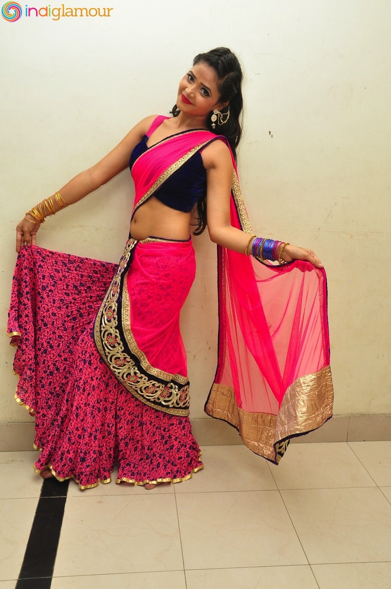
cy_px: 294
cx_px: 196
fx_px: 588
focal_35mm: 36
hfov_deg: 36.8
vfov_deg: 53.2
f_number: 7.1
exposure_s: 1/125
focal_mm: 24
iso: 1600
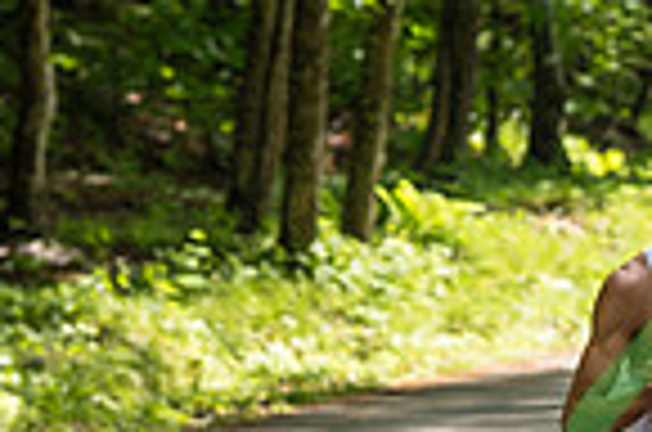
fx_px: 11602
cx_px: 1165
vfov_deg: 2.1
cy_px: 497
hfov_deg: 3.2
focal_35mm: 642
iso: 200
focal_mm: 160
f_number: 5.6
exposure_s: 1/160
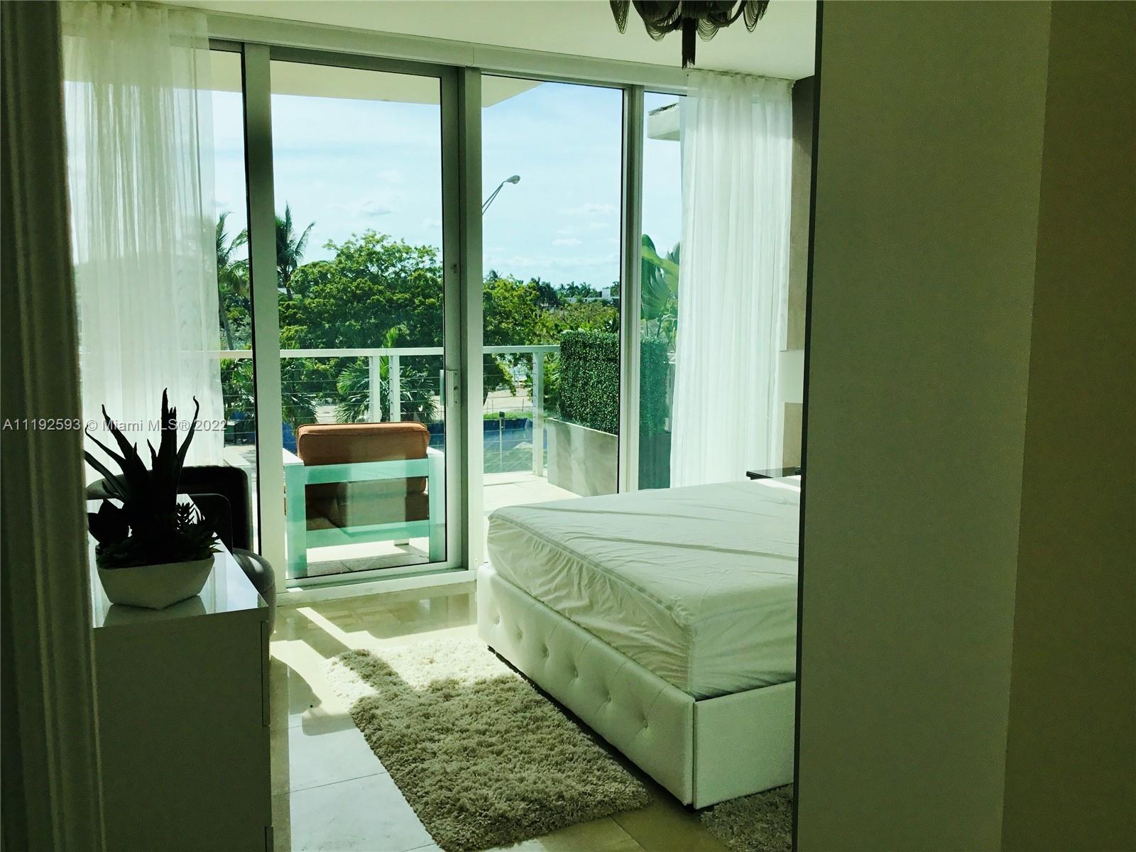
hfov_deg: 58.4
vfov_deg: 45.4
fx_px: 1017
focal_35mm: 31
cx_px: 568
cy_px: 426
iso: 25
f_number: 2.4
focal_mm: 3.3
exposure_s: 1/1481
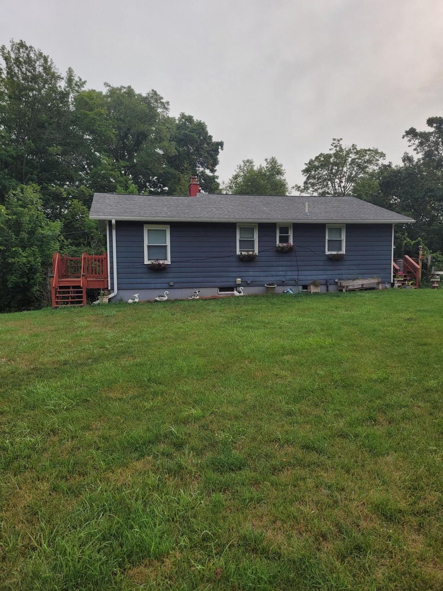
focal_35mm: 26
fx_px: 444
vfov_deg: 67.3
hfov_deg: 53.1
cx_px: 222
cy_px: 296
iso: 40
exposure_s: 1/1709
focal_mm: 5.4
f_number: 1.8
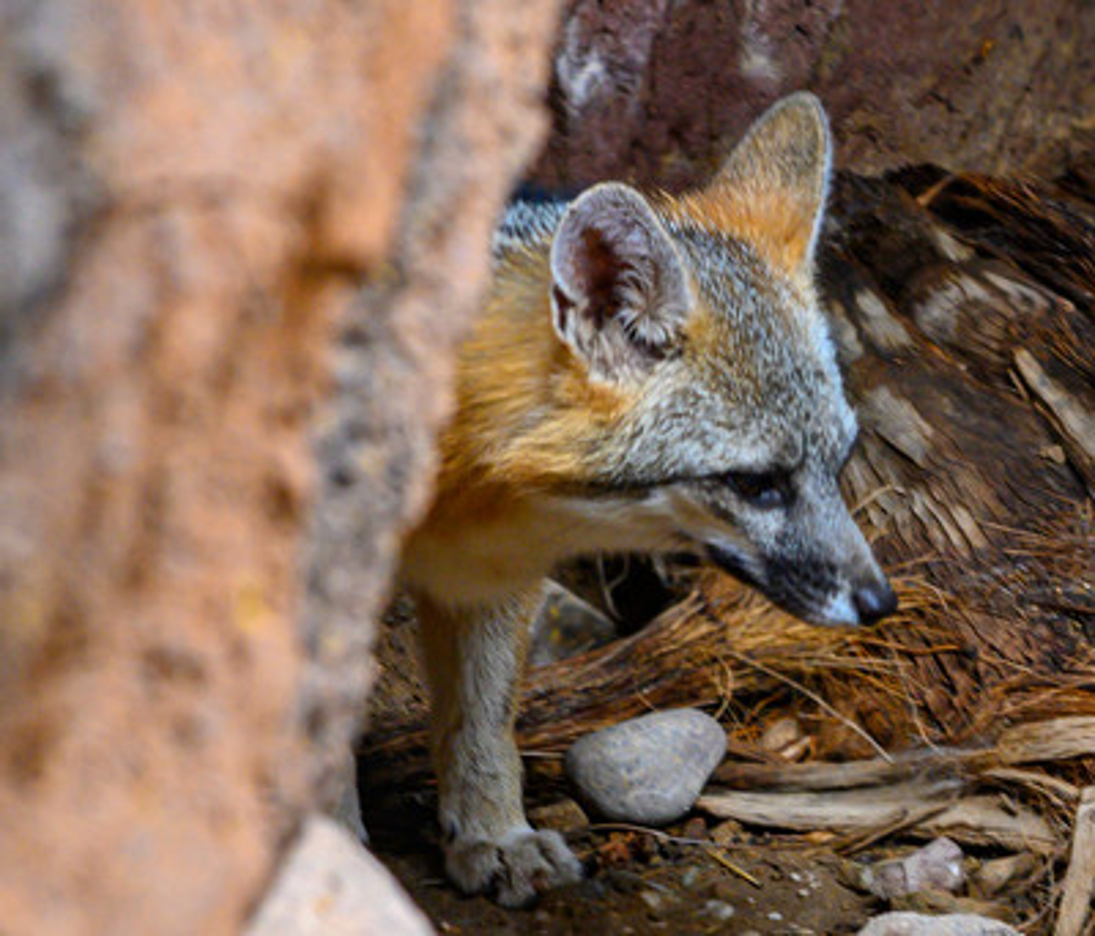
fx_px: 13727
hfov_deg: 4.6
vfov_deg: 3.9
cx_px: 750
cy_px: 420
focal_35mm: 412
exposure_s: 1/80
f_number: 8
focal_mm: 150
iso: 500
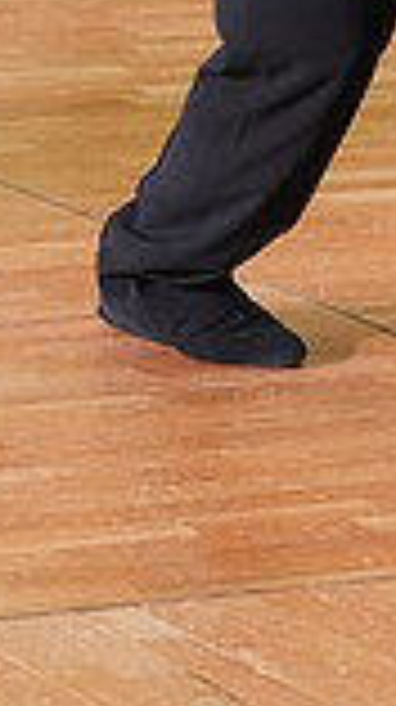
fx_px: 5802
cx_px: 844
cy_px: -346
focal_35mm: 310
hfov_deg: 3.9
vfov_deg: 6.9
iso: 3200
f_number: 5
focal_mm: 80
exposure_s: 1/200
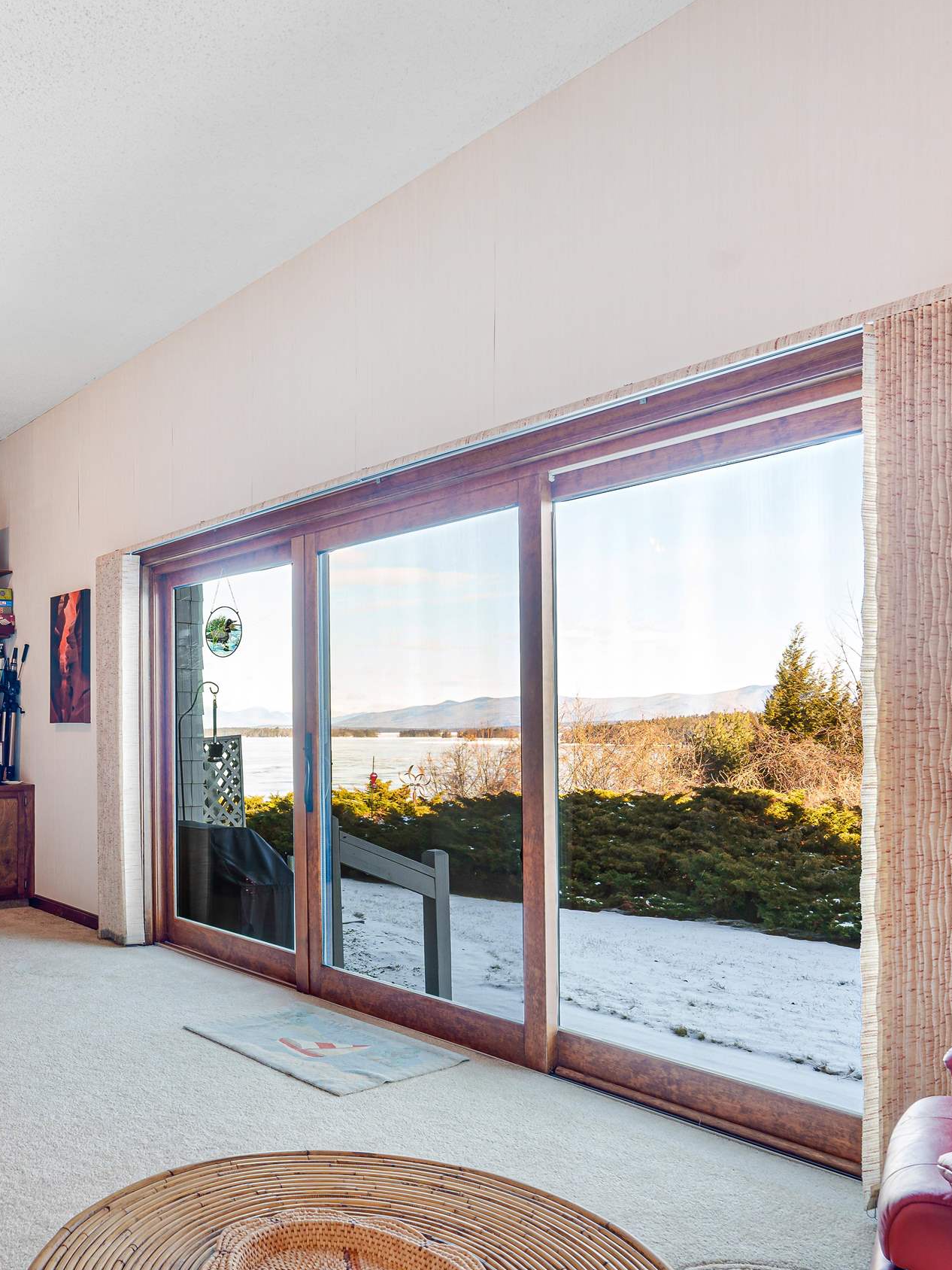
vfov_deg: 63.1
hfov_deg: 47.2
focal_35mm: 28
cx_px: 199
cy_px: 741
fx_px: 1027
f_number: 9
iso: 100
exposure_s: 2
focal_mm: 16
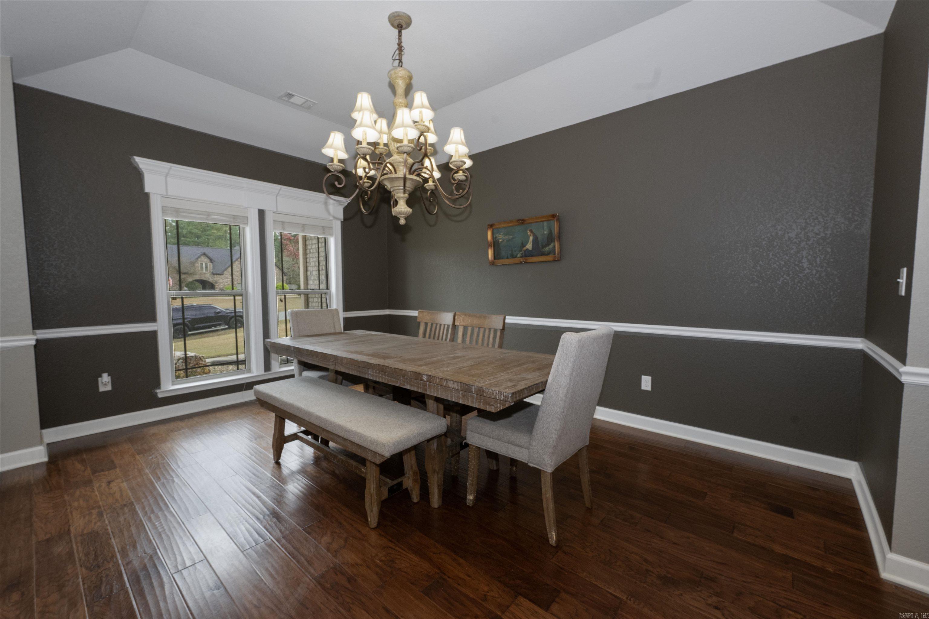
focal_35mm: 14
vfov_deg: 81.2
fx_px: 361
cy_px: 310
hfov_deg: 104.3
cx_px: 464
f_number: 9
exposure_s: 1/160
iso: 1000
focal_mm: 14
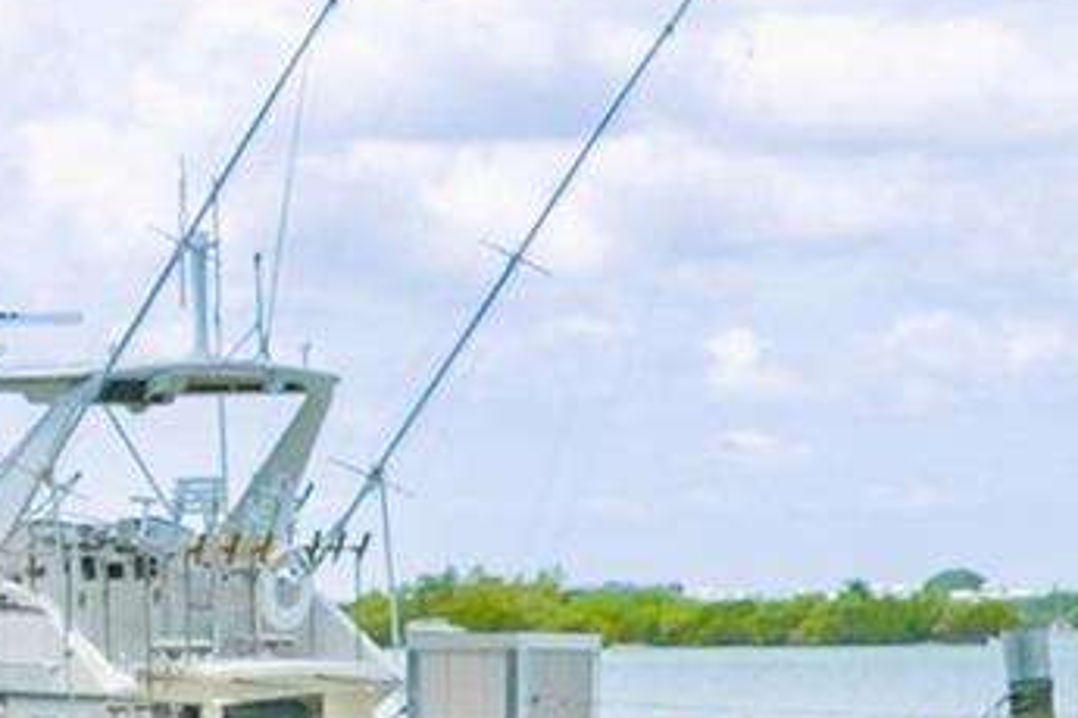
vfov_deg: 8.2
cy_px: 570
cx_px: -547
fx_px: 5000
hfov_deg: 11.8
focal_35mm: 167
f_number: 5.6
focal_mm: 24
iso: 640
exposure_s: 1/400
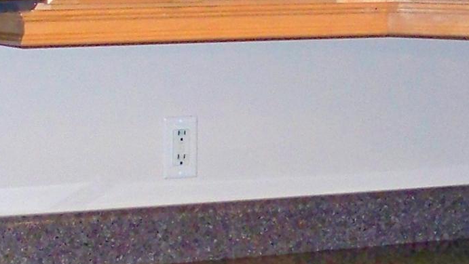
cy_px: 173
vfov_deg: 7.8
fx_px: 1940
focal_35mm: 156
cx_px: 232
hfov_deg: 13.8
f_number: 2.8
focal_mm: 5.85
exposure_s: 1/30
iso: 200
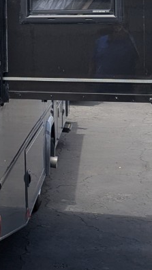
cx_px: -97
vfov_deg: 22.5
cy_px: 16
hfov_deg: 12.3
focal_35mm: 92
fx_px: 660
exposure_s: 1/1887
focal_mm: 6.81
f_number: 1.85
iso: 47
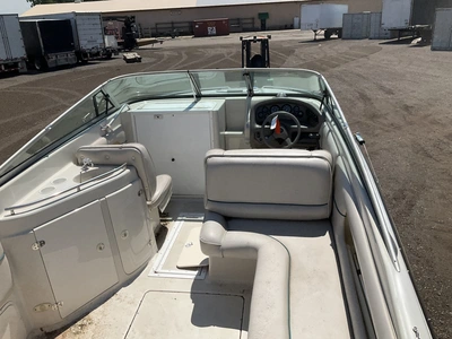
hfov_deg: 61.7
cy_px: 170
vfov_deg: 48.2
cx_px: 226
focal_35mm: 29
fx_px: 379
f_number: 1.8
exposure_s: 1/4065
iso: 25
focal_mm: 3
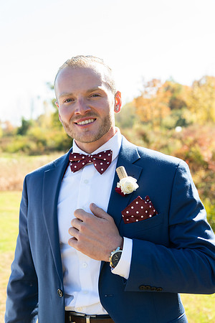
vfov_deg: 38.2
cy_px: 162
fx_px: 466
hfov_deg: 26.0
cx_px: 108
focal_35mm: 52
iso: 100
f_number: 5
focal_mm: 52
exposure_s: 1/125
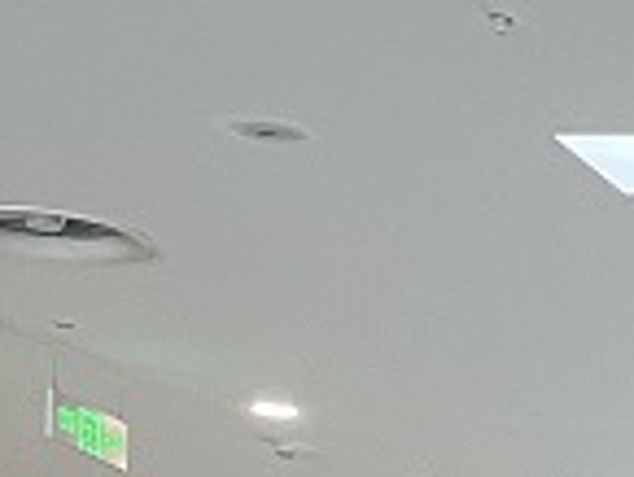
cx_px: 2064
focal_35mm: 179
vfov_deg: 8.0
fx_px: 3281
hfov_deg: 8.6
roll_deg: -0.5
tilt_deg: +5.9
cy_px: 871
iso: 160
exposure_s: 1/52
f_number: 1.6
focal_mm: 5.1
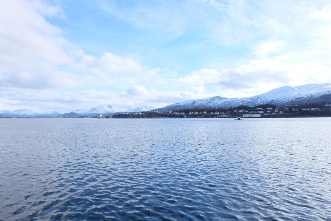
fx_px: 221
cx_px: 166
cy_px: 110
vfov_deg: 53.1
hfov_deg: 73.8
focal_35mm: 24
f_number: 8
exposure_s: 1/340
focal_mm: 16
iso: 400
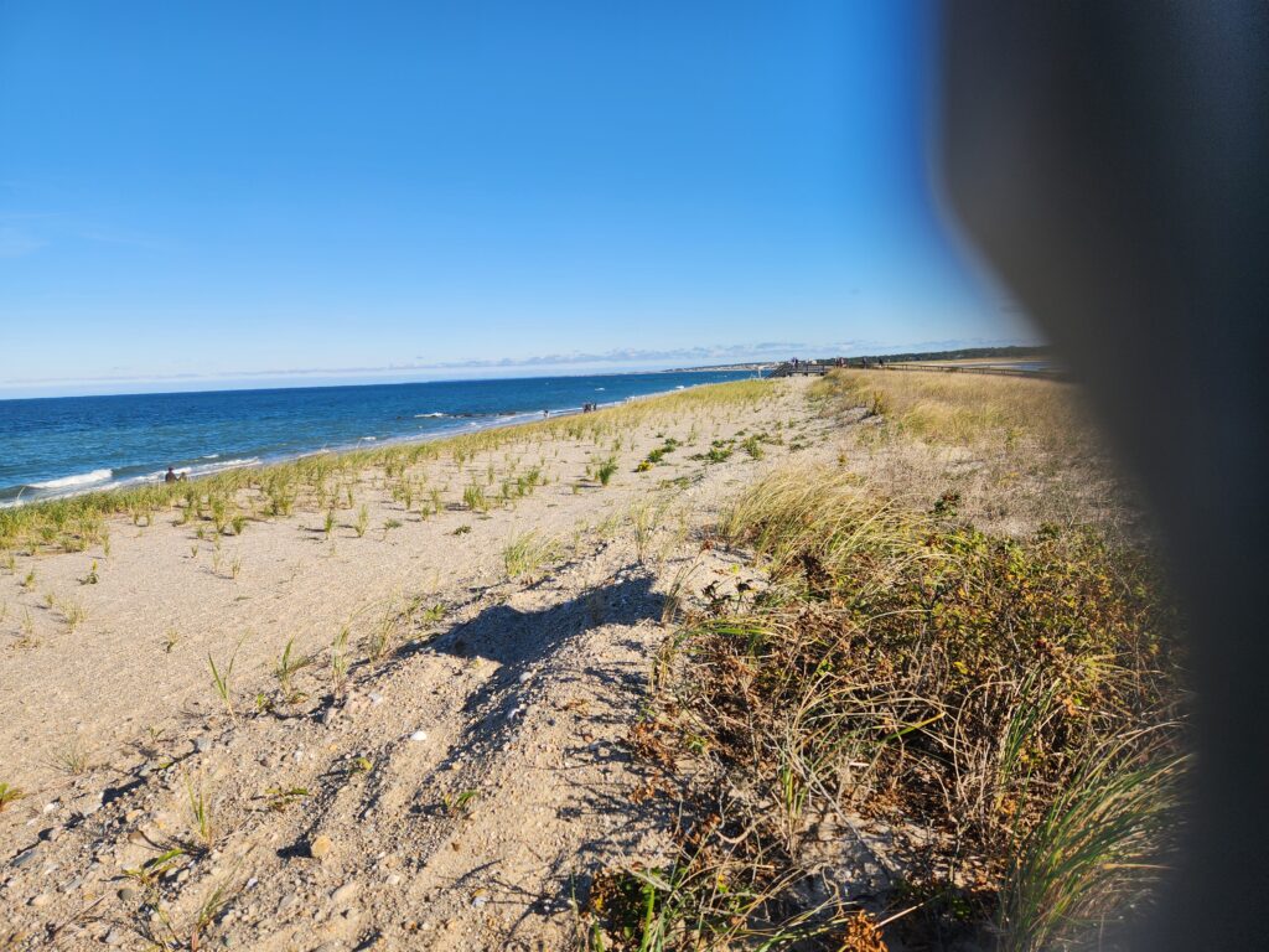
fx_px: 843
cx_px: 634
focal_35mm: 23
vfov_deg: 58.9
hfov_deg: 73.9
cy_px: 476
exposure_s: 1/1542
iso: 20
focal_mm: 5.4
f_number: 1.8
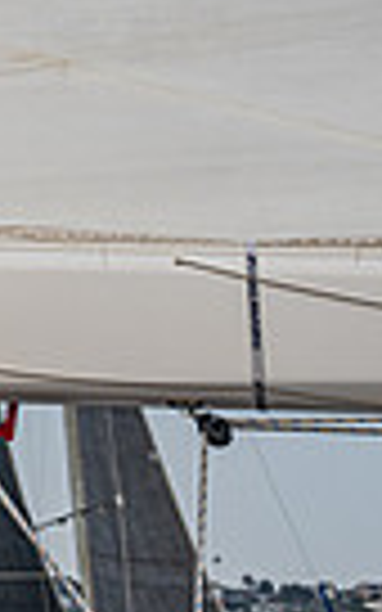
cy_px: 497
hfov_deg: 3.8
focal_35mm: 331
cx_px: -827
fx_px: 5514
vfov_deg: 6.3
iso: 400
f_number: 6.3
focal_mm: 76
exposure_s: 1/1000
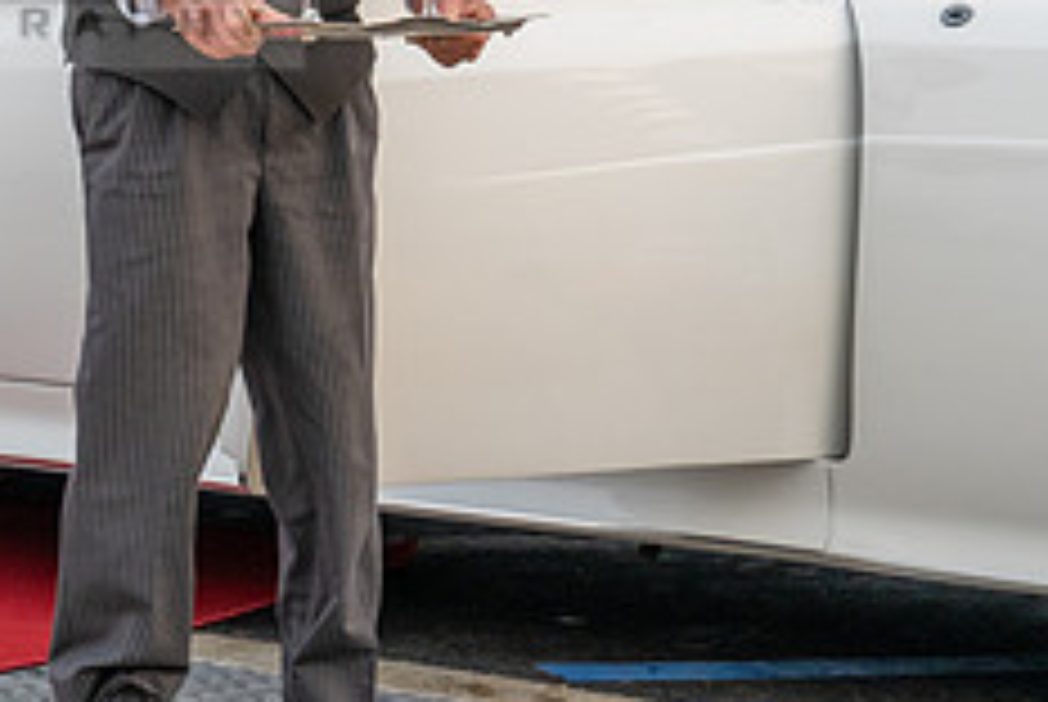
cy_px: -38
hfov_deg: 11.6
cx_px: -76
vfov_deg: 7.9
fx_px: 5072
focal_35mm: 174
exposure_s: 1/160
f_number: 5.6
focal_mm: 70
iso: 500
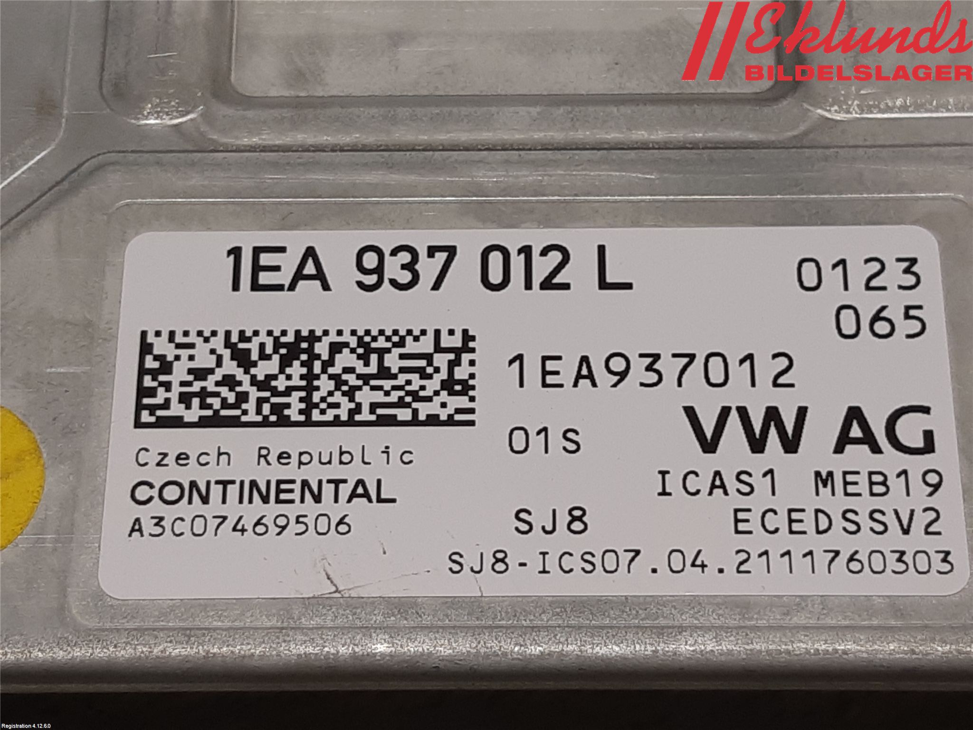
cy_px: 365
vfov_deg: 53.1
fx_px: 731
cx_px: 486
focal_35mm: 26
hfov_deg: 67.3
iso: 40
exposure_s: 1/50
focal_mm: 3.93
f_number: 1.7
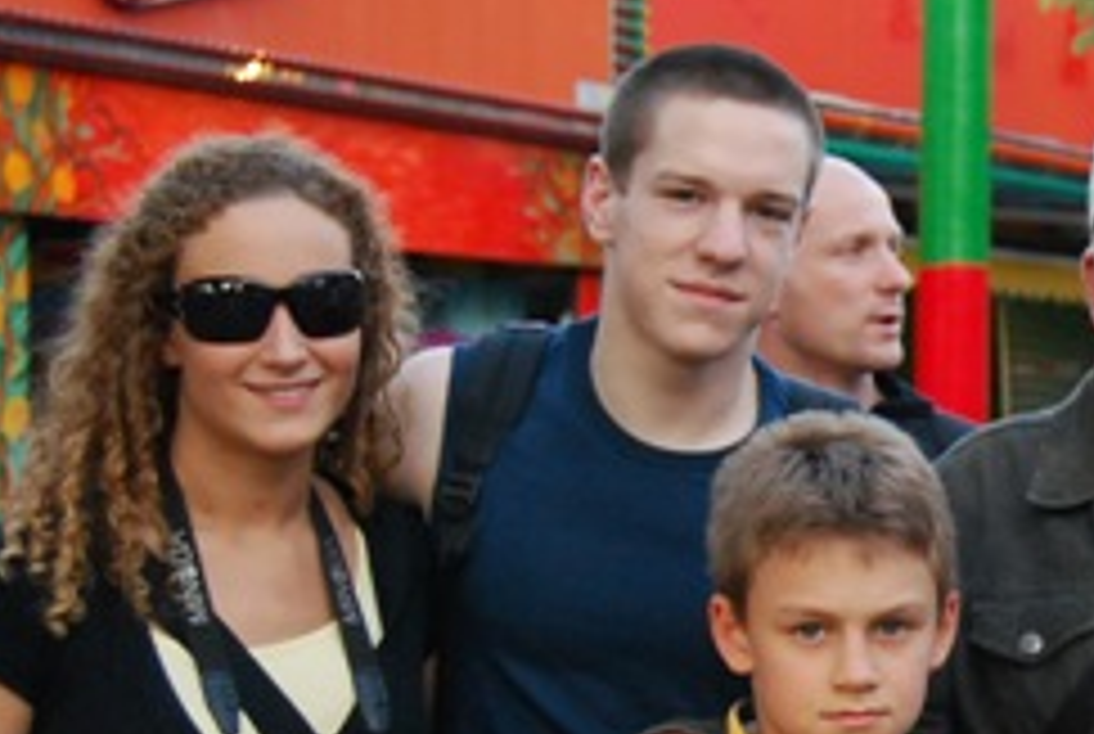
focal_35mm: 134
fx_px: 4080
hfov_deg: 14.8
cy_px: 626
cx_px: 1301
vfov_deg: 10.2
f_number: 4.2
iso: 800
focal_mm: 30
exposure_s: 1/200
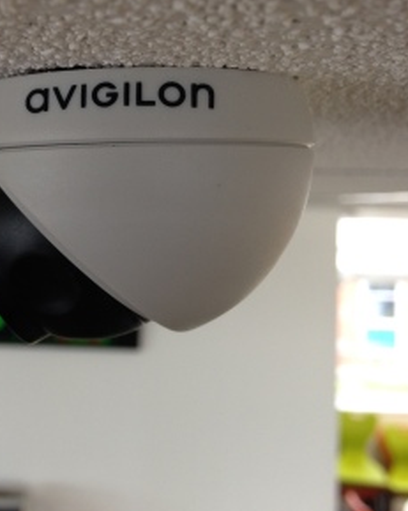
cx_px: 115
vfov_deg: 32.9
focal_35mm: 57
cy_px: 198
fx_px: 861
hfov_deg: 26.4
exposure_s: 1/20
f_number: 2.4
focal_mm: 4.12
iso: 64
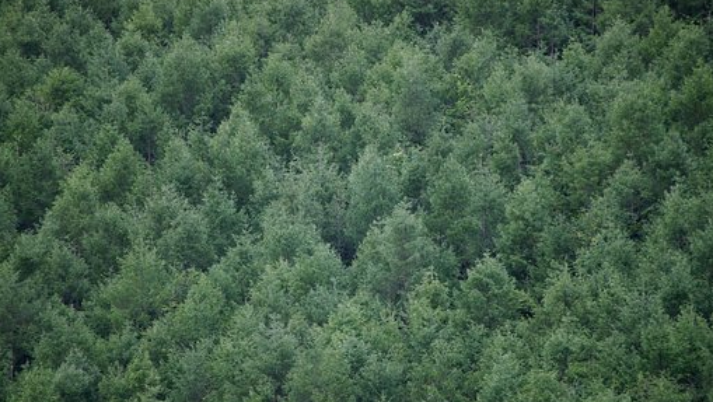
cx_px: 357
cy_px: 207
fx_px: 5978
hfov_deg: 6.8
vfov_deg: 3.9
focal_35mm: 316
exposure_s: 1/200
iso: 200
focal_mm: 200
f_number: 5.6
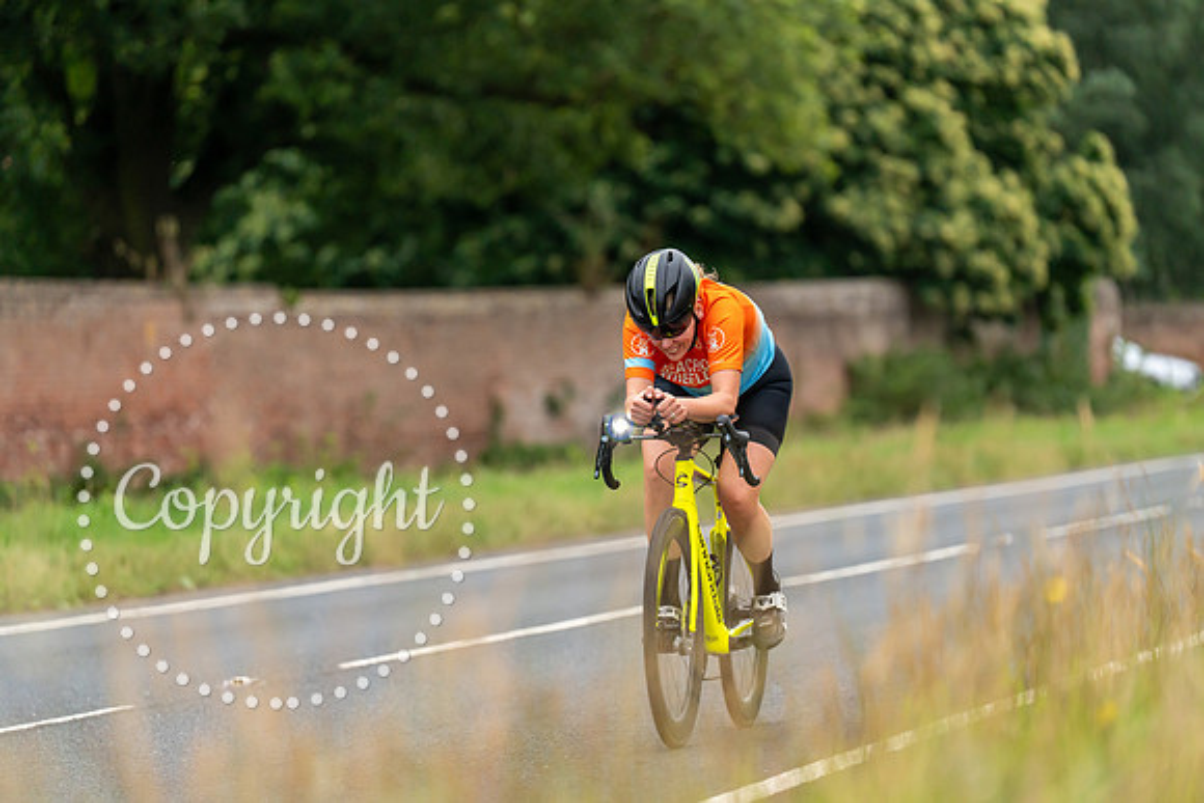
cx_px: 602
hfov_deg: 11.1
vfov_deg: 7.4
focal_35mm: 185
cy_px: 402
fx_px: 6188
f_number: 3.2
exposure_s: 1/640
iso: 1000
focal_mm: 185
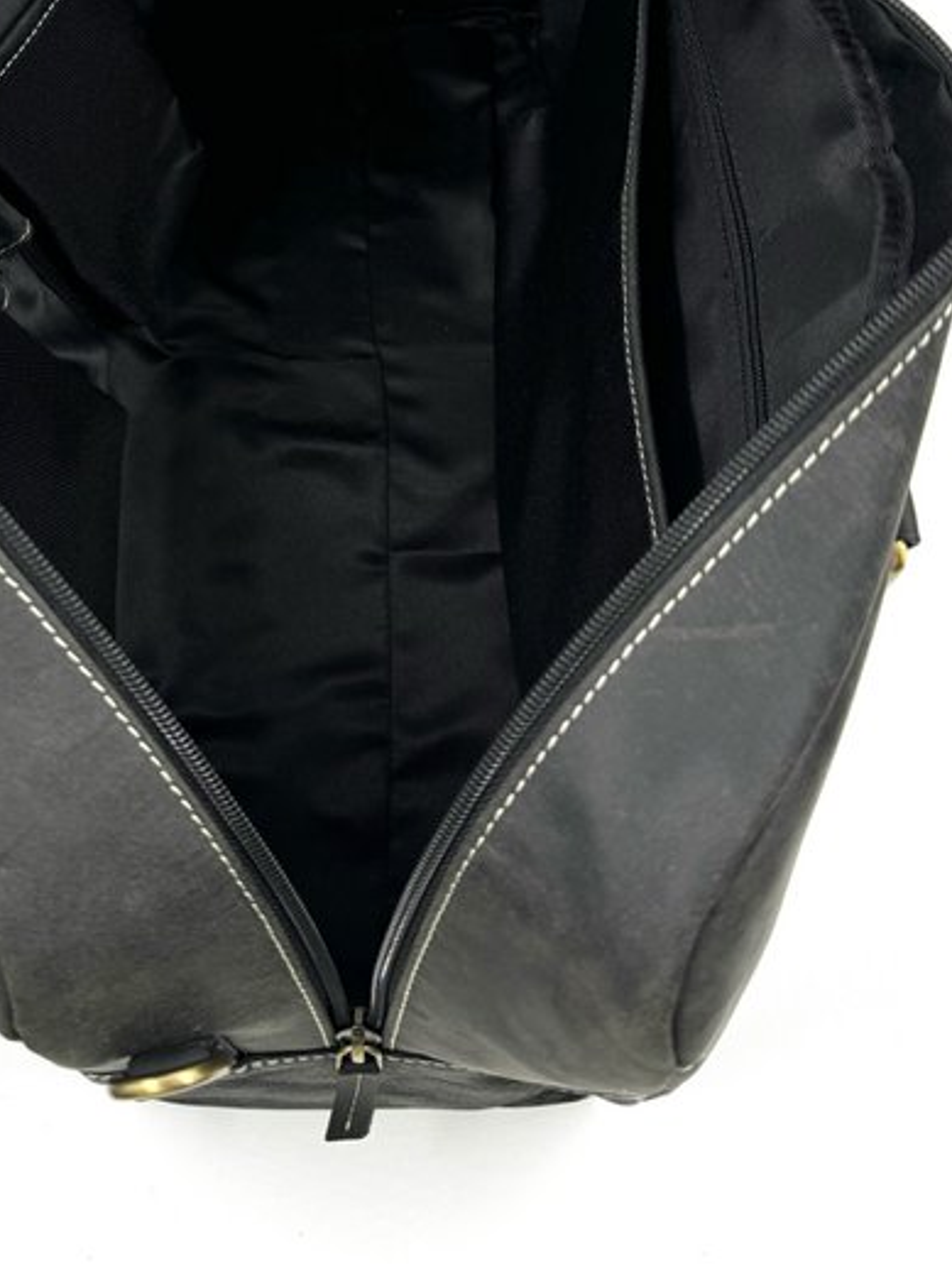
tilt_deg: -63.2
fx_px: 1357
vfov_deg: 48.1
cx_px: 321
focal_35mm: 37
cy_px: 304
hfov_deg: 38.2
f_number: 1.78
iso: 64
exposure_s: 1/233
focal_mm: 6.76
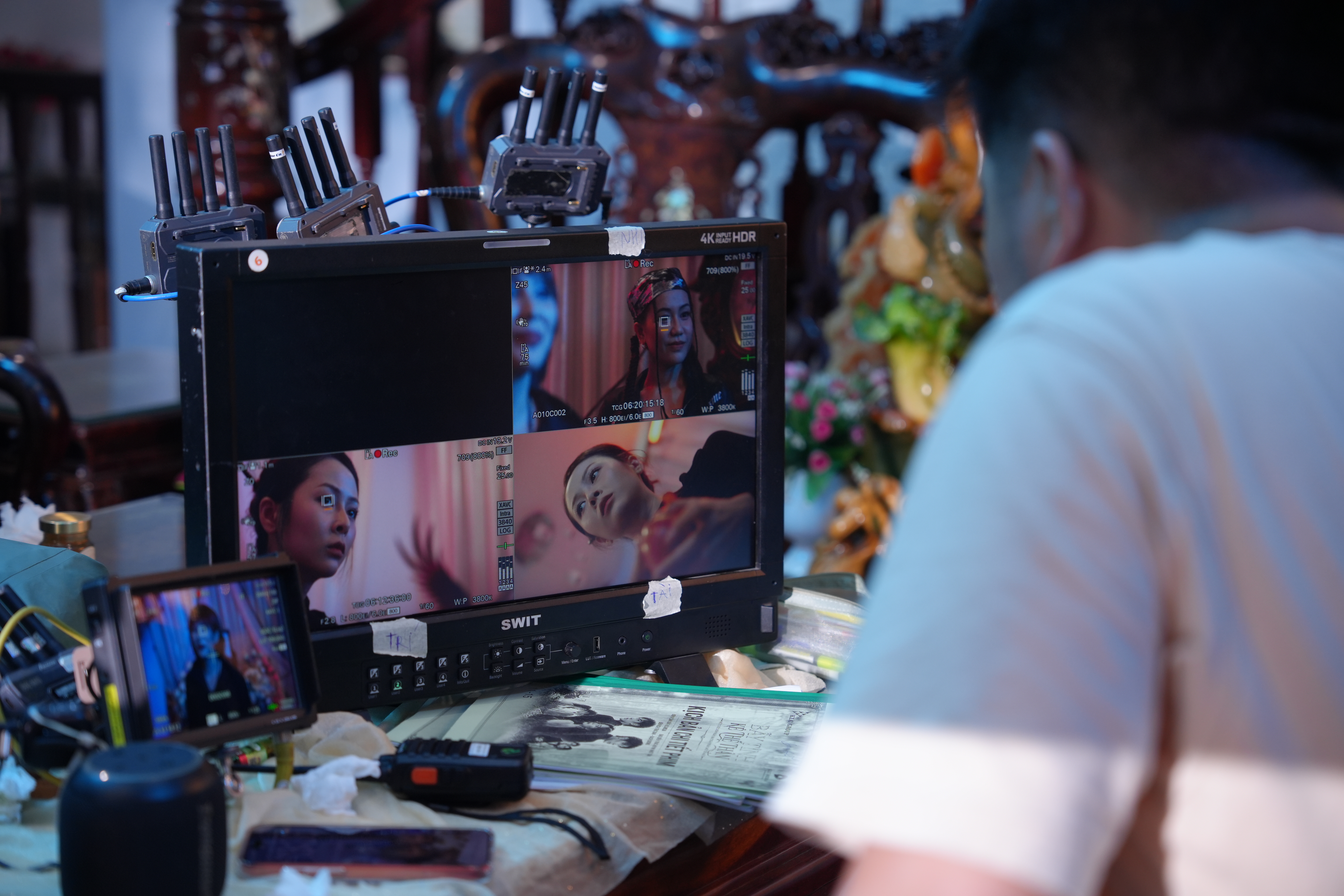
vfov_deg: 19.5
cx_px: 672
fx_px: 2613
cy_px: 448
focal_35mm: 70
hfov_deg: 28.8
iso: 640
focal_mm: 70
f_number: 2.8
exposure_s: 1/125
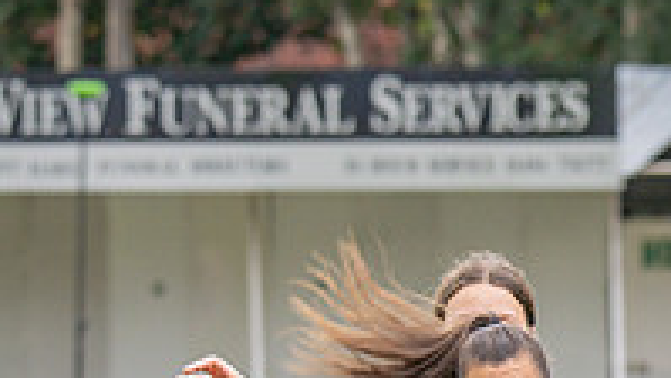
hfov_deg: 2.6
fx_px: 14538
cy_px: 535
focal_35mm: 817
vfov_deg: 1.5
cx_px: 896
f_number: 3.5
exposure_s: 1/320
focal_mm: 135
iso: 80
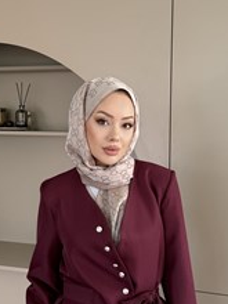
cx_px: 108
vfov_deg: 39.6
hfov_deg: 32.2
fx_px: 395
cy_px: 263
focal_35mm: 45
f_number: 1.78
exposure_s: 1/121
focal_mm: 6.76
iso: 100
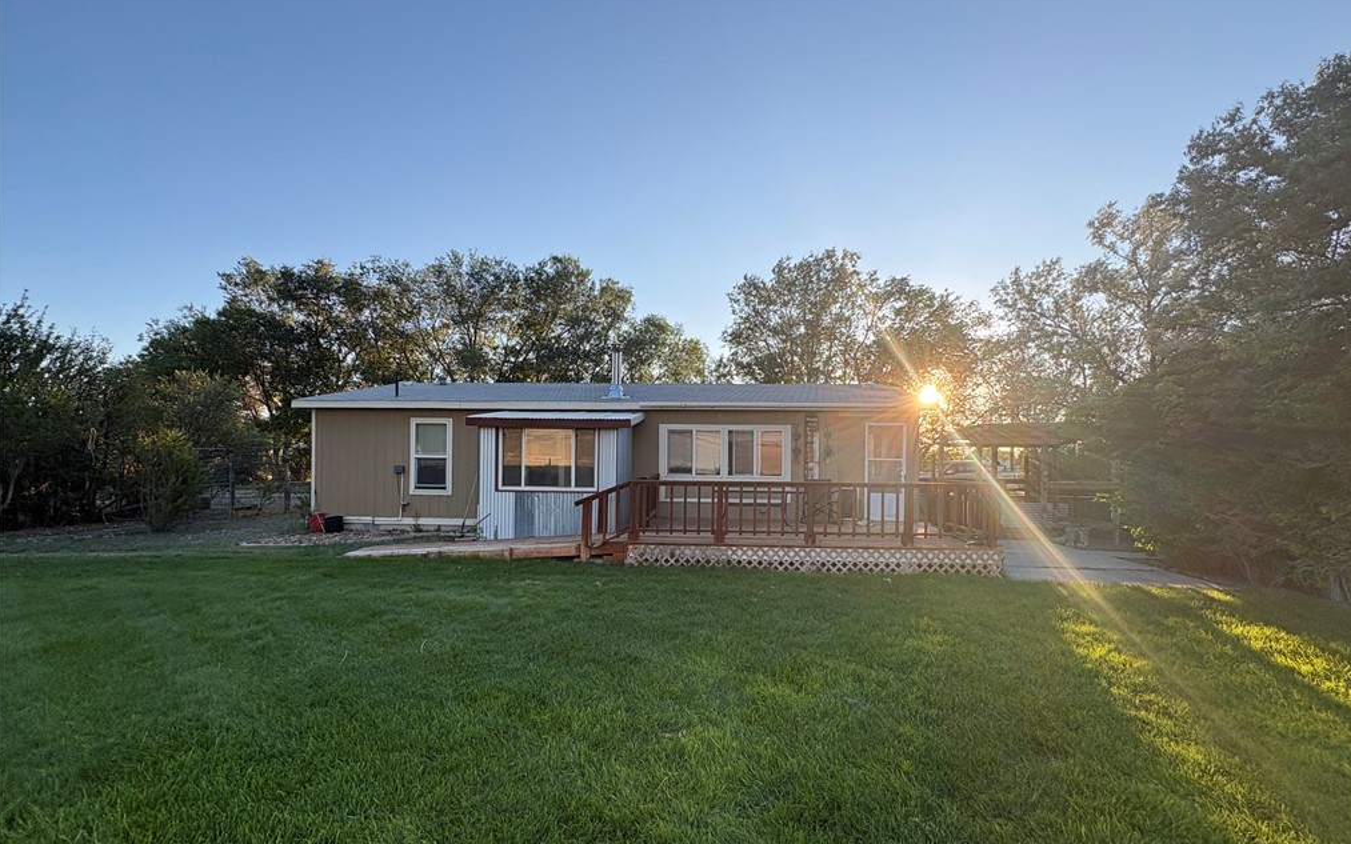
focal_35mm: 15
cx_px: 679
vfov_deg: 74.6
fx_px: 552
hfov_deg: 101.5
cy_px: 459
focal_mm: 2.22
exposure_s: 1/416
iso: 50
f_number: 2.2
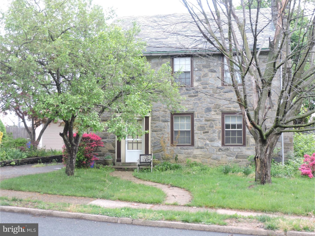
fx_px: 428
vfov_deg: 30.9
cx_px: 158
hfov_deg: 40.4
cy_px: 118
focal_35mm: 47
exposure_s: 1/50
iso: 100
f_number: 3.5
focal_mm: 8.4
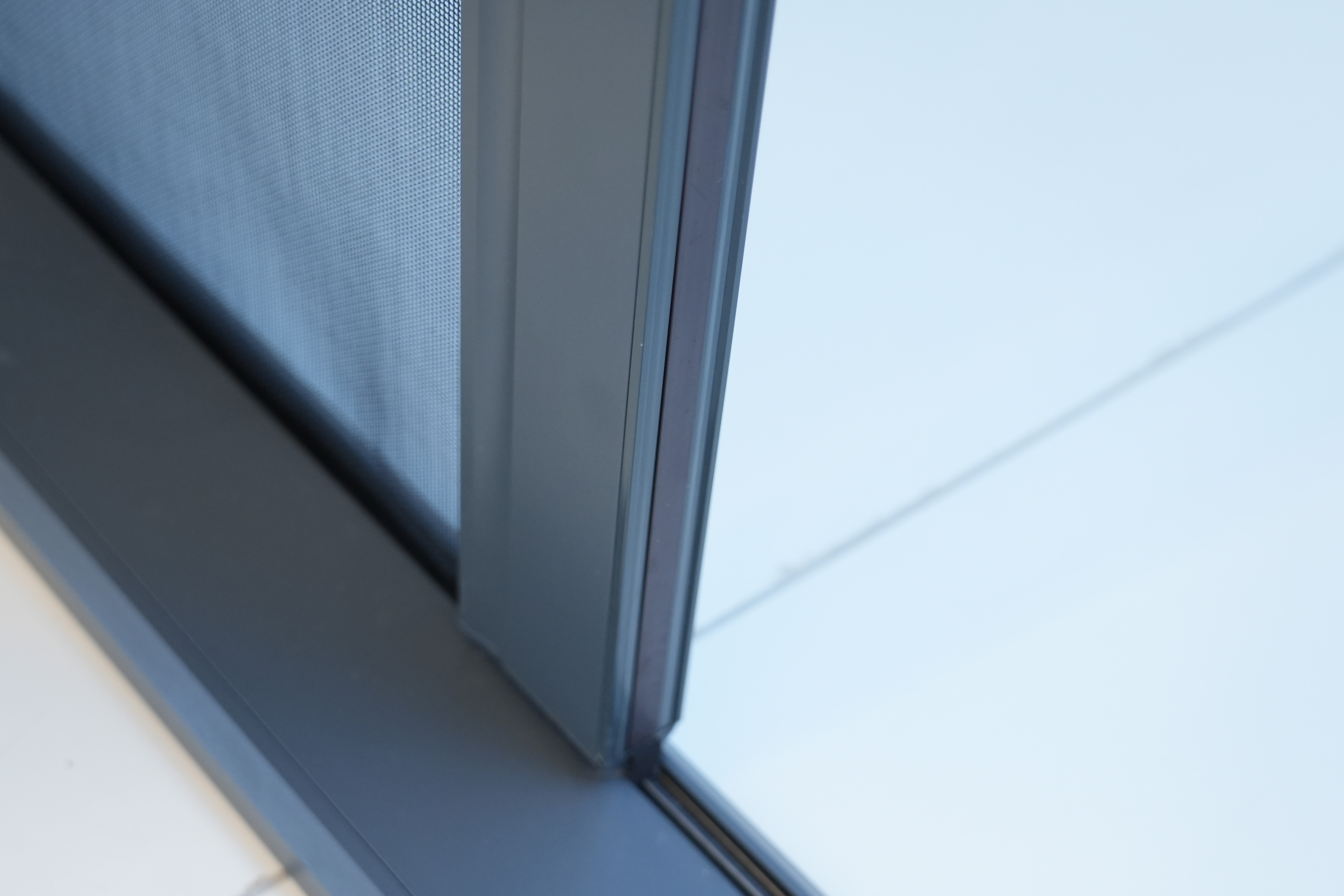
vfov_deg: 24.0
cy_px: 640
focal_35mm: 56
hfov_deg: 35.6
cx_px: 613
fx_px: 2091
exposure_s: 1/60
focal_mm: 38
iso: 1000
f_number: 4
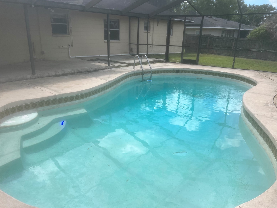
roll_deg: -0.7
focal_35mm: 27
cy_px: 104
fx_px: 216
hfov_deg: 65.3
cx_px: 137
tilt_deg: -17.7
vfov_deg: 51.4
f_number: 1.5
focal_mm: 5.7
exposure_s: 1/2123
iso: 50
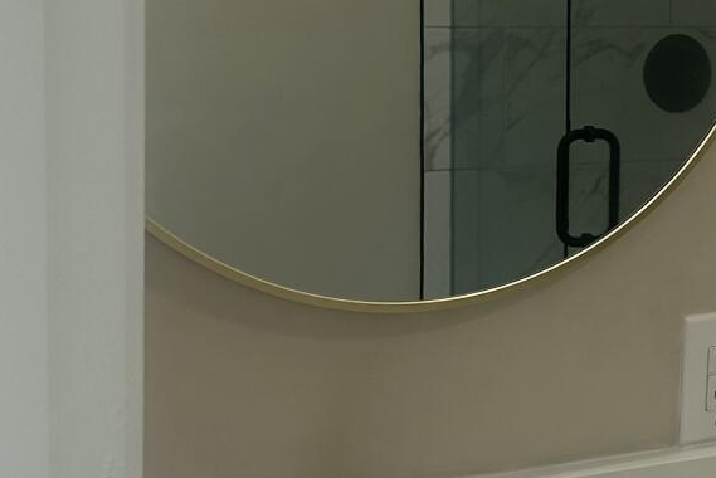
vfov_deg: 14.4
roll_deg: -3.5
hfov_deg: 20.7
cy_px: 201
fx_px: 1890
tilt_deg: -12.0
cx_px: 737
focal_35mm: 95
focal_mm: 5.7
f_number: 1.5
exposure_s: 1/179
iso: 50
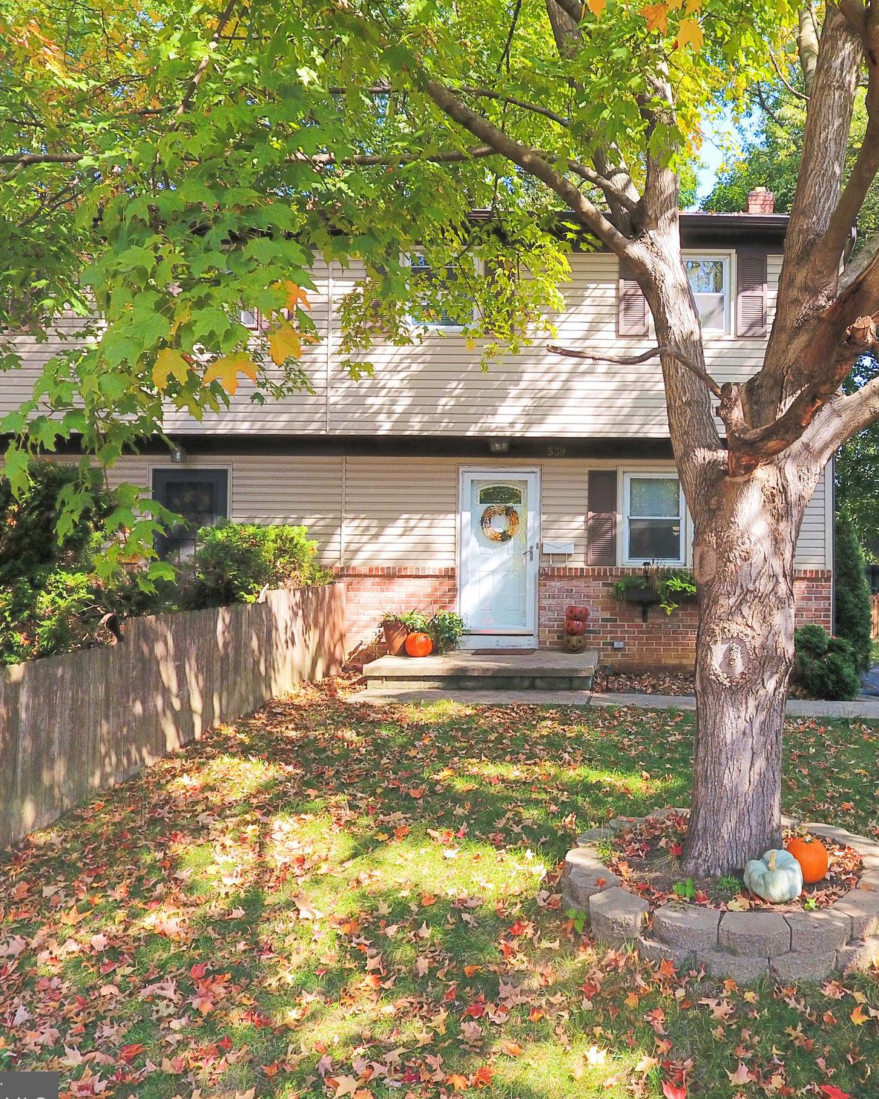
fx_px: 878
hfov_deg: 51.5
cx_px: 633
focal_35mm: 27
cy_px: 562
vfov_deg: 64.1
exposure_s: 1/219
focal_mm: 3.61
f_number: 2.8
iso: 100
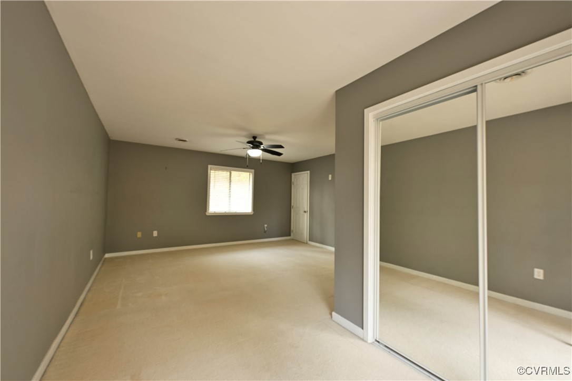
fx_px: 222
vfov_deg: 81.2
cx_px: 286
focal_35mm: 14
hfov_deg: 104.3
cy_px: 190
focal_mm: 14
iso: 100
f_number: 8
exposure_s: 1/2
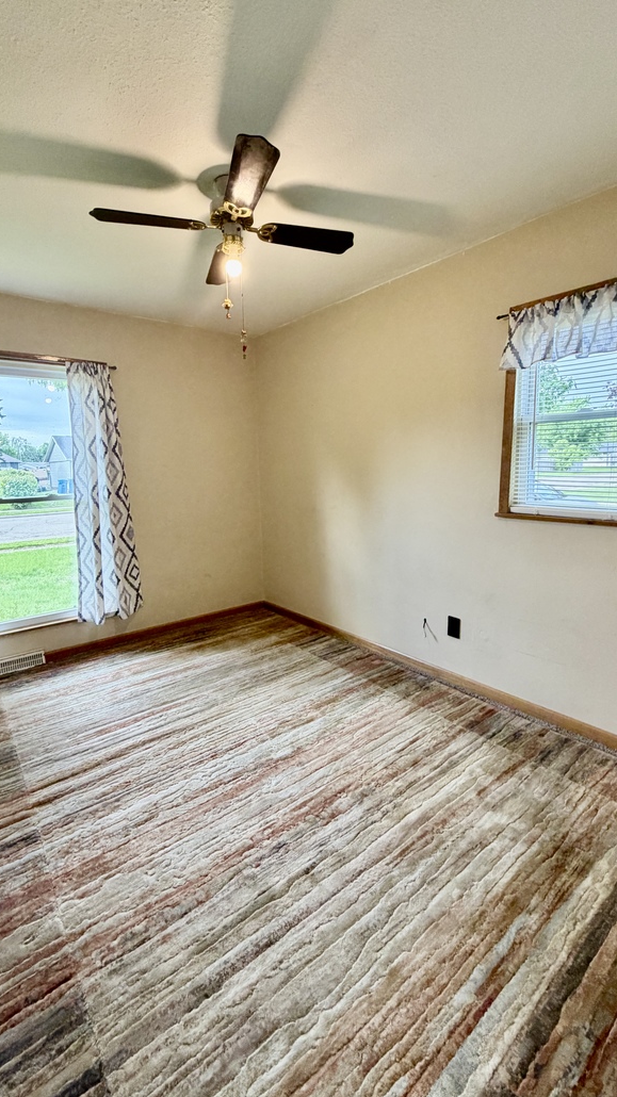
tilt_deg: -6.5
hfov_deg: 67.0
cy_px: 524
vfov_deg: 99.3
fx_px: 466
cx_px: 298
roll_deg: +1.1
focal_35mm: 16
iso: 250
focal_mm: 2.22
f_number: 2.2
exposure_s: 1/120
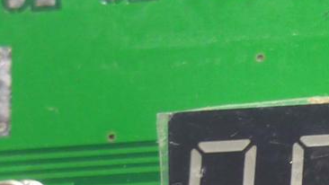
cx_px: 371
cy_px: 186
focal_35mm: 157
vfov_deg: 7.7
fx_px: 1370
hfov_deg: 13.4
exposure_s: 1/30
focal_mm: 5.5
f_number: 2.8
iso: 80
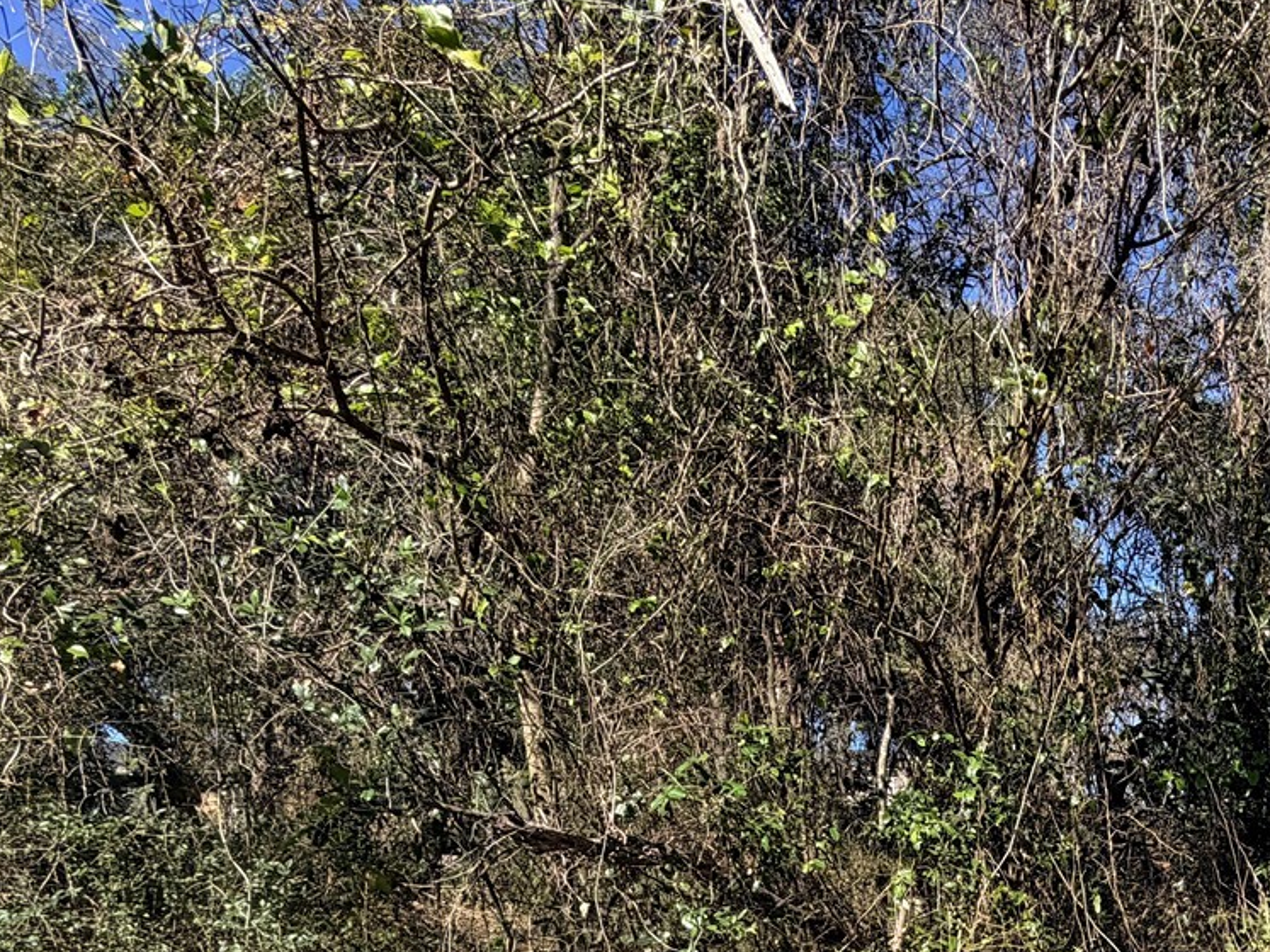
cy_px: 923
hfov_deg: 53.4
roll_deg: +2.7
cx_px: 1115
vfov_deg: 41.5
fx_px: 1100
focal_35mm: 30
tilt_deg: +2.1
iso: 40
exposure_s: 1/742
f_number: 2.2
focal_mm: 2.22
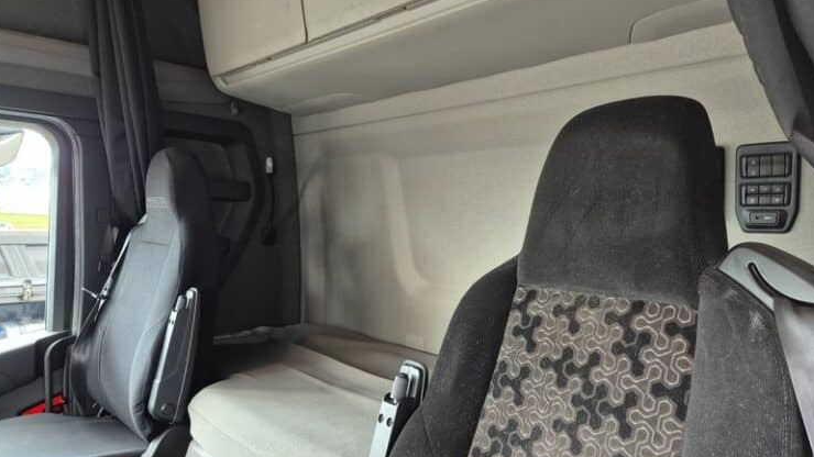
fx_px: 561
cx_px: 415
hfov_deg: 71.9
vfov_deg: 44.1
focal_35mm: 26
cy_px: 274
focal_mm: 5.4
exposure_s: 1/61
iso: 100
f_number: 1.8
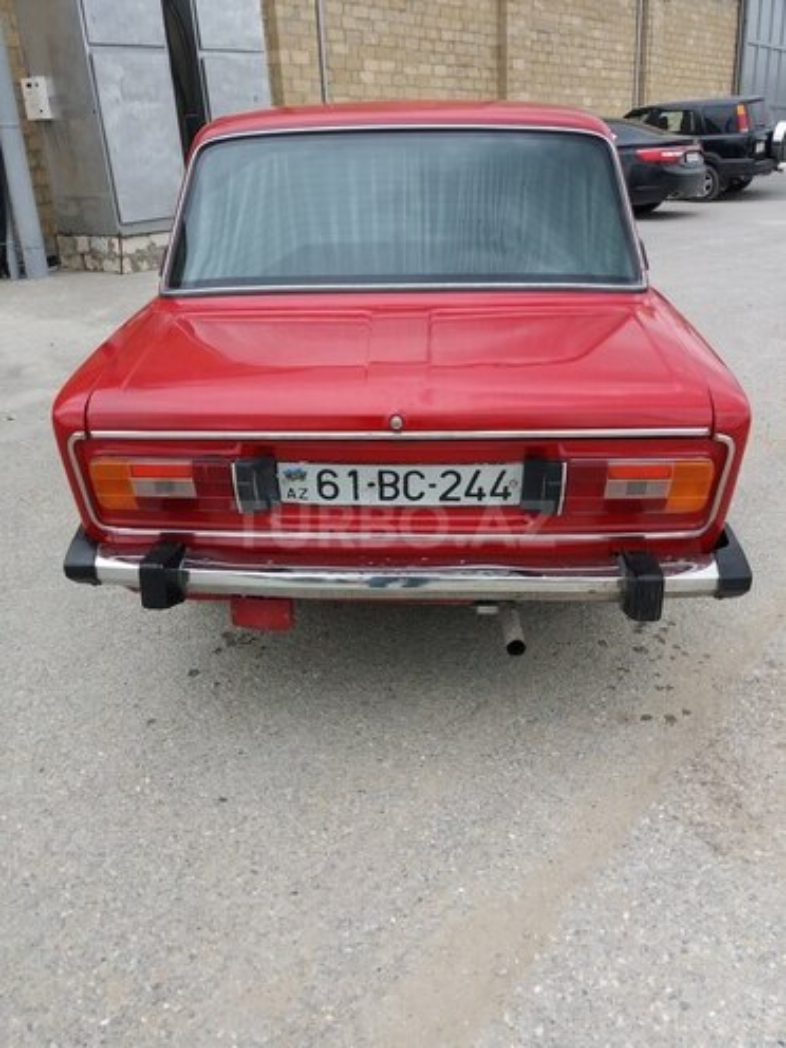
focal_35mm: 28
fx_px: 848
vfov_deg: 63.4
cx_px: 393
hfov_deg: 49.7
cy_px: 524
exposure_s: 1/303
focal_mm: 3.7
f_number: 1.9
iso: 64
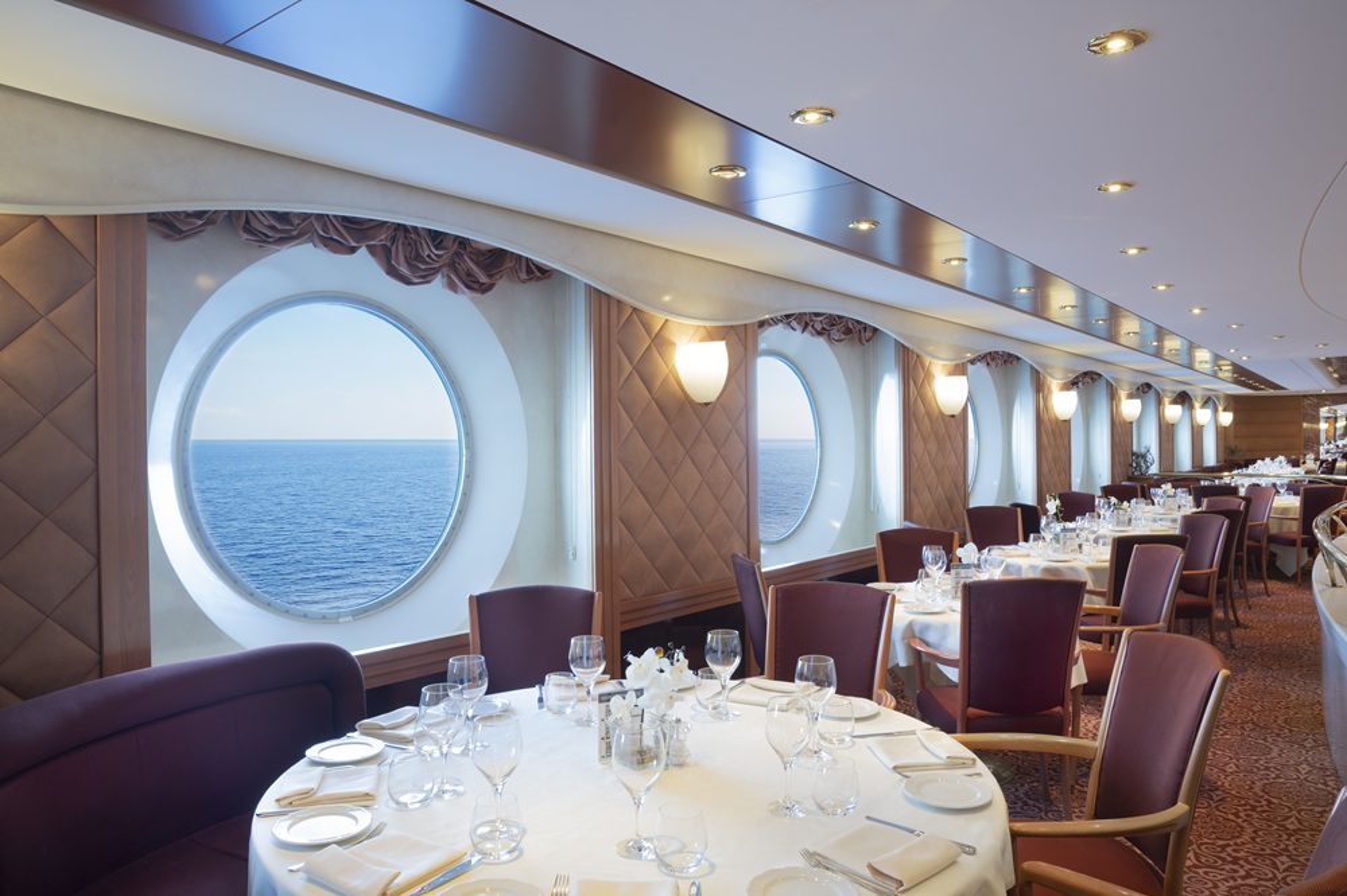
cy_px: 448
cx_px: 674
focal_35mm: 24
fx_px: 898
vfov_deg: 53.1
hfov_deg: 73.8
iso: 200
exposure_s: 1/2
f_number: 11
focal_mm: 24
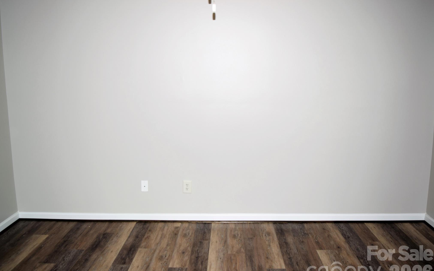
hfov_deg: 56.7
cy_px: 142
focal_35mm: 34
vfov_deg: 37.3
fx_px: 402
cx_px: 216
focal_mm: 22
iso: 100
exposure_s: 1/60
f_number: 3.8
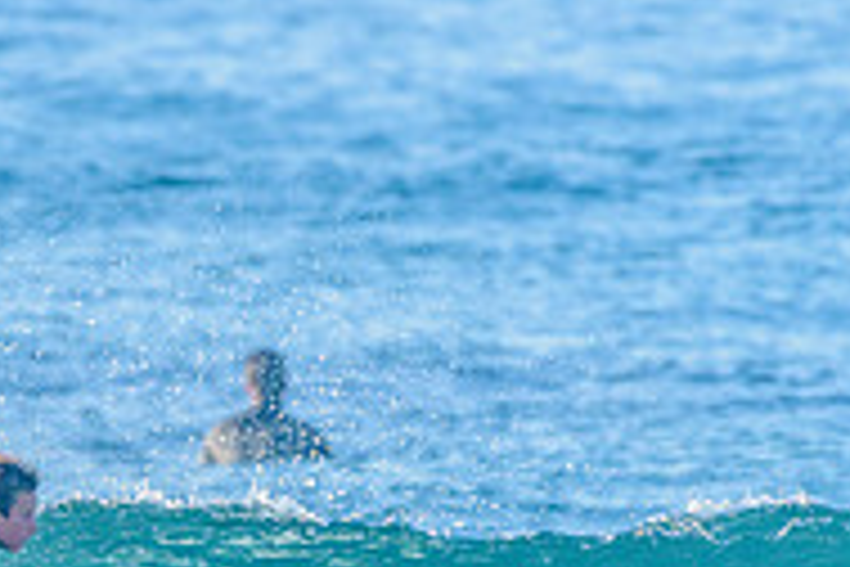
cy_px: 686
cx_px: -54
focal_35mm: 1536
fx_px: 36264
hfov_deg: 1.3
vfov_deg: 0.9
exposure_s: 1/2000
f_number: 5.6
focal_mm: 500
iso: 640
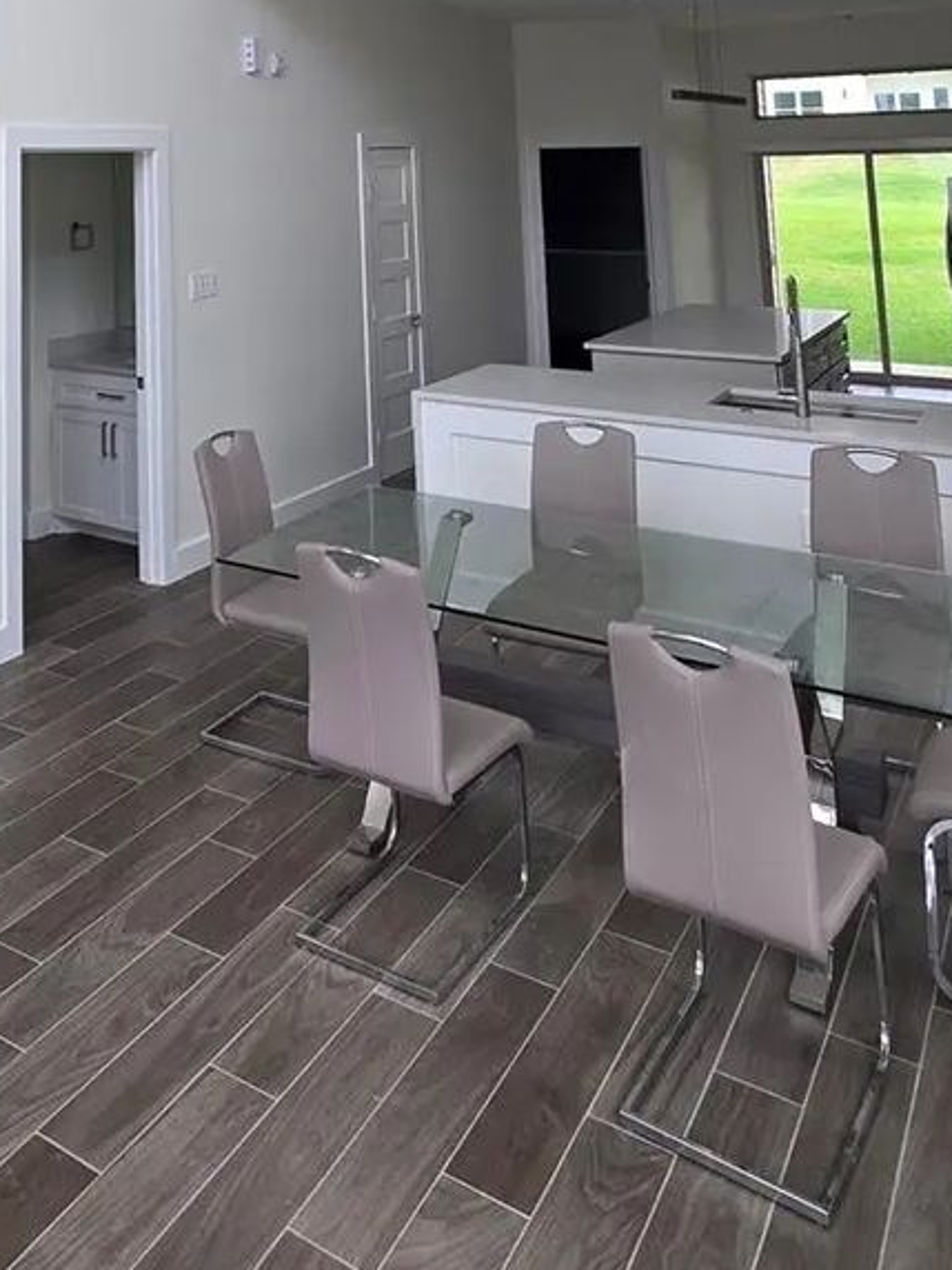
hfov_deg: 43.8
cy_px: 32
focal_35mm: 31
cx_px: 222
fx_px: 1137
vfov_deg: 49.0
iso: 80
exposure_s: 1/120
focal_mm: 2.2
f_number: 1.9
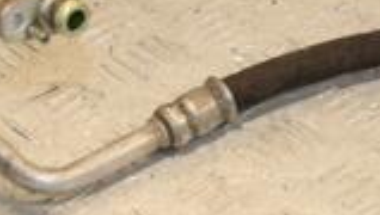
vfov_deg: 5.9
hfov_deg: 10.3
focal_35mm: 207
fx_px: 2089
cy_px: 103
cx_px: 409
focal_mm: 35
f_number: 8
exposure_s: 1/200
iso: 800
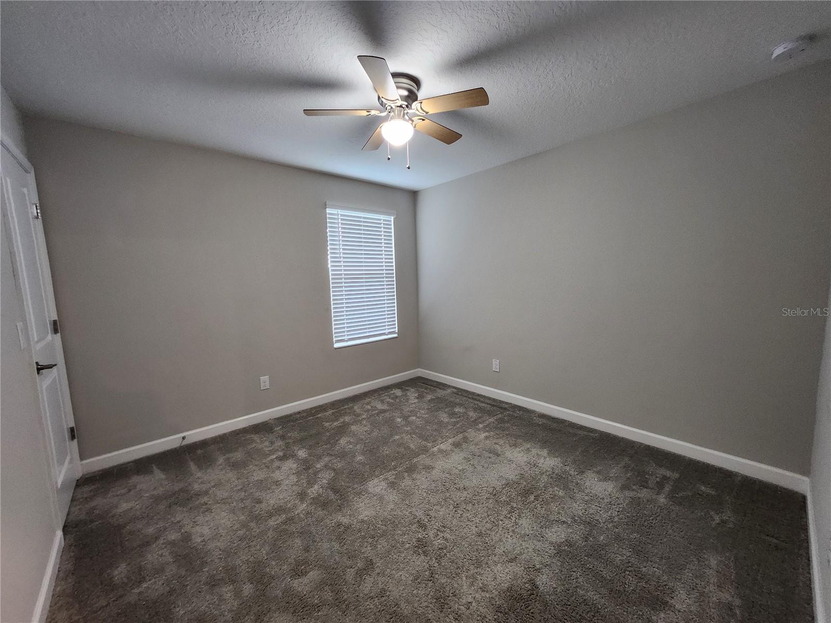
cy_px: 312
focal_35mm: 13
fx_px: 312
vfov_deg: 89.9
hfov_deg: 106.2
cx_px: 416
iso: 320
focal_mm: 1.74
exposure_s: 1/30
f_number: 2.2
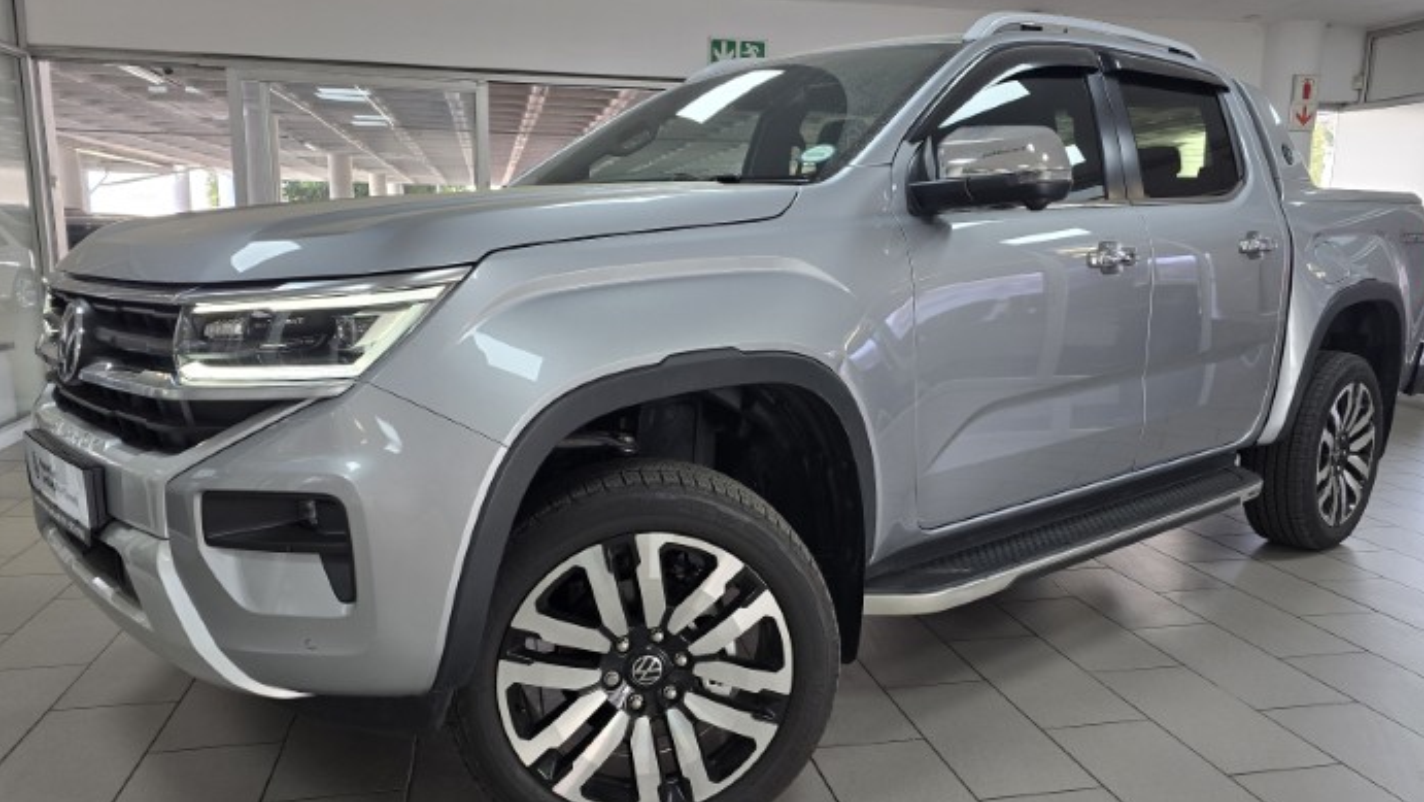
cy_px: 437
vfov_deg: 40.2
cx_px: 740
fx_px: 1095
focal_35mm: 29
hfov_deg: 66.0
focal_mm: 6.3
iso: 64
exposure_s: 1/100
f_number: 1.7
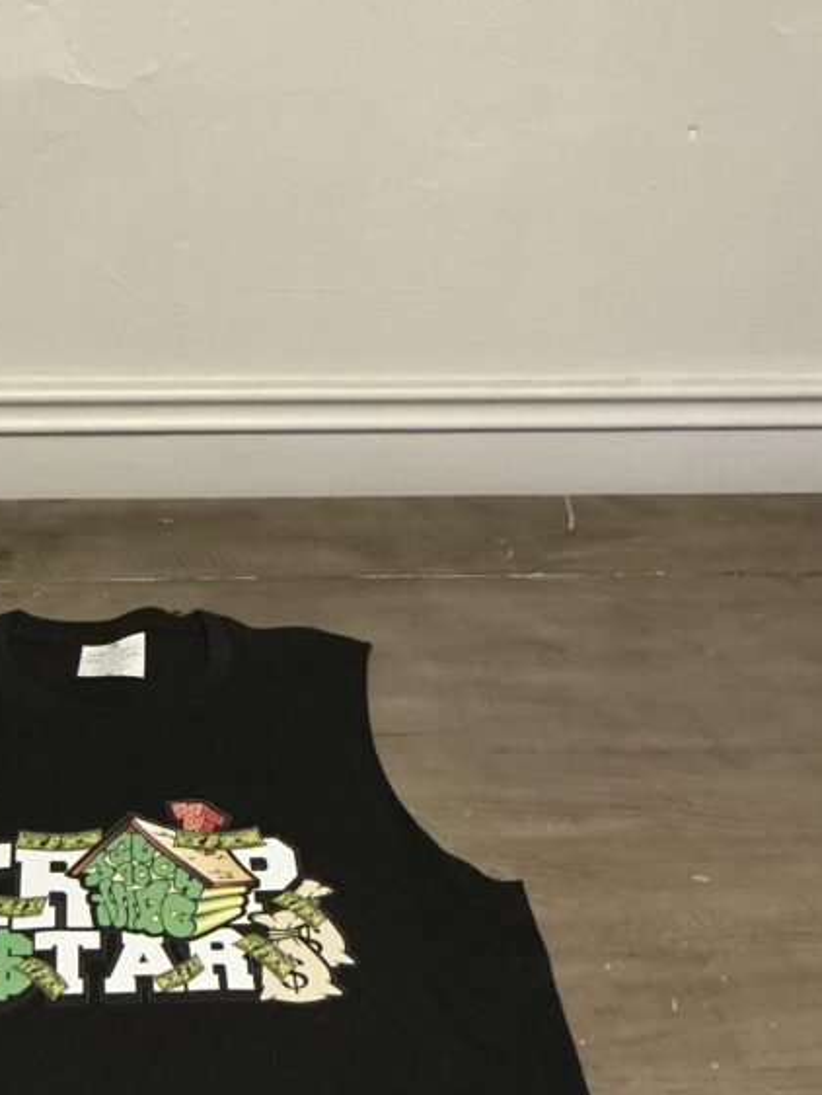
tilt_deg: -31.5
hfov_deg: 28.0
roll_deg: -3.2
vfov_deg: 37.4
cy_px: 458
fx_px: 1614
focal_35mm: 51
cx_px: 158
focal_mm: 3
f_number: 1.8
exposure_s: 1/30
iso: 400
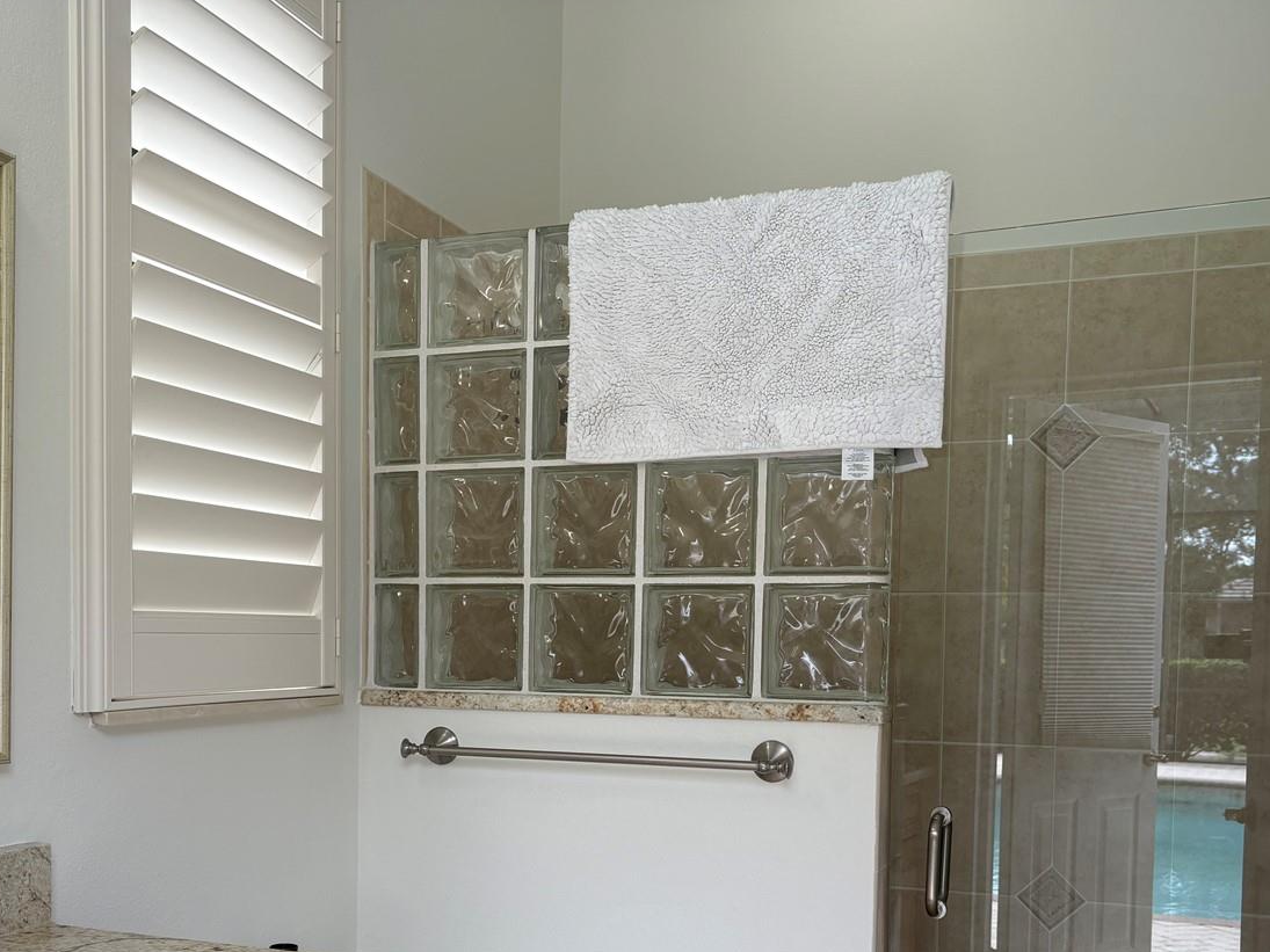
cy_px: 686
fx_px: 1394
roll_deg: +0.0
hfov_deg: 48.7
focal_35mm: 38
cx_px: 520
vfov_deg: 37.0
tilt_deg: -3.3
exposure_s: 1/184
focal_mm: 5.96
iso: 40
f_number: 1.6
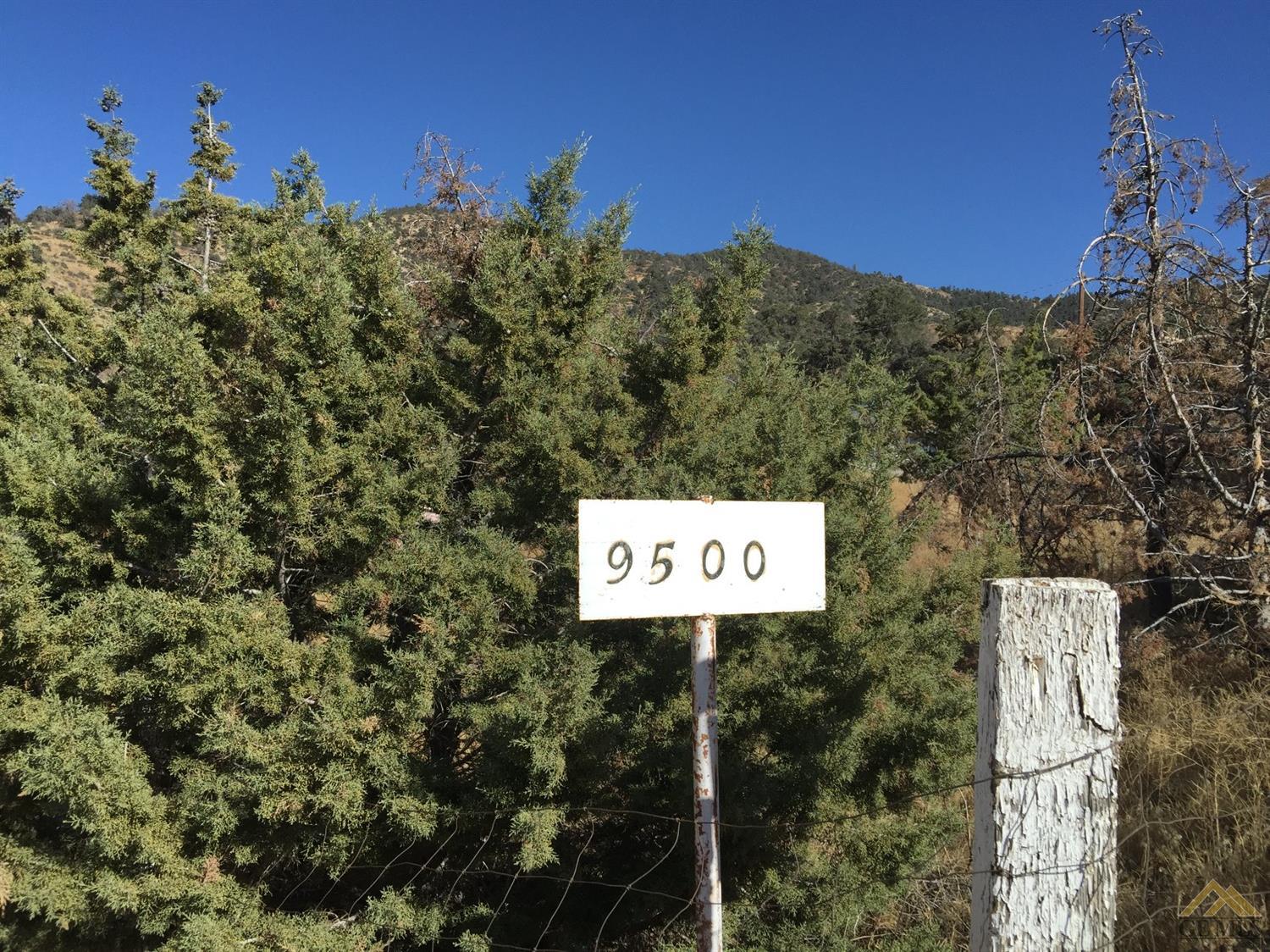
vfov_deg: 48.2
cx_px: 635
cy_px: 476
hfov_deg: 61.7
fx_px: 1064
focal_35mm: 29
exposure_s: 1/2475
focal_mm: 4.15
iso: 32
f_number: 2.2
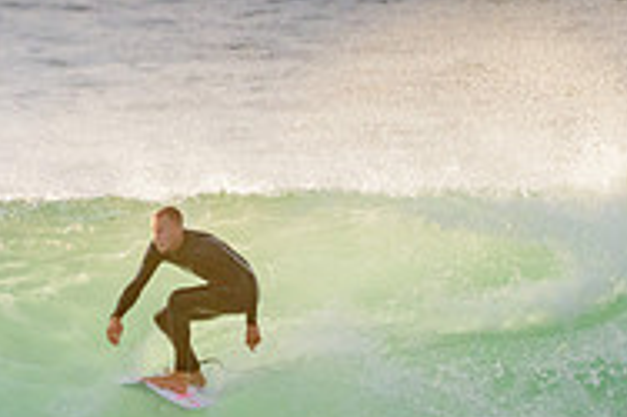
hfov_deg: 1.1
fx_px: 32940
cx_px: 51
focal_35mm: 1893
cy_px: 386
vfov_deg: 0.7
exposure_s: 1/2000
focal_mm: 500
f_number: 5.6
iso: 560
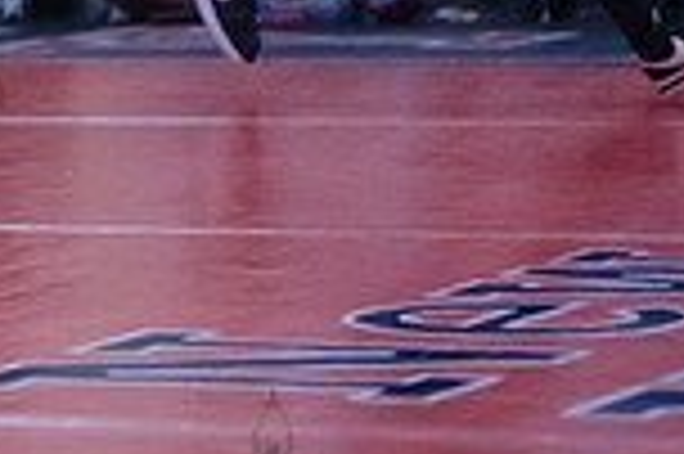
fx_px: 5808
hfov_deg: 6.6
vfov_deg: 4.5
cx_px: -603
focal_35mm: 306
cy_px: -187
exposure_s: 1/400
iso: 8000
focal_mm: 80
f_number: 3.2
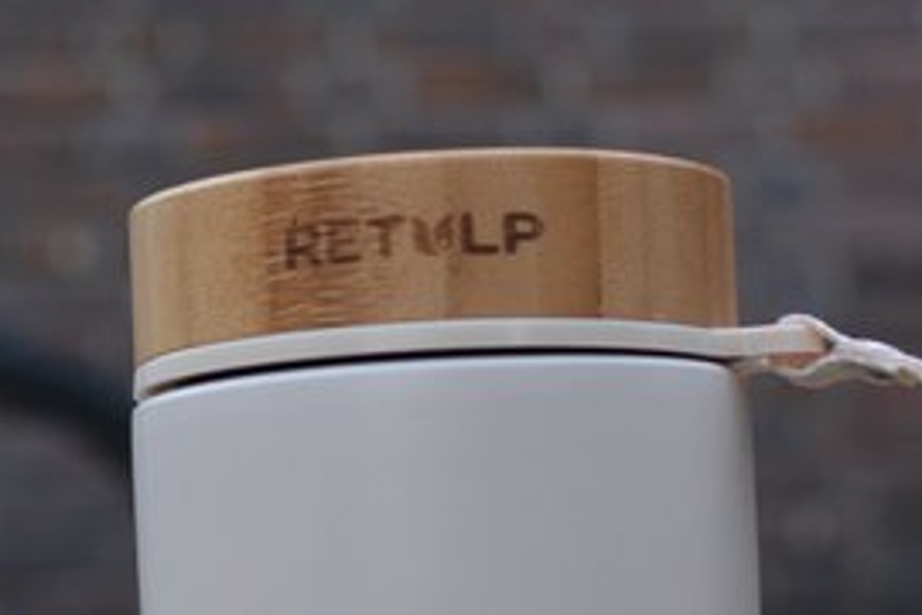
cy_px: 707
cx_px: -31
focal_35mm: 155
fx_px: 3982
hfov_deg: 13.0
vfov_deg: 8.7
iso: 800
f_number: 4
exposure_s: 1/60
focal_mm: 35
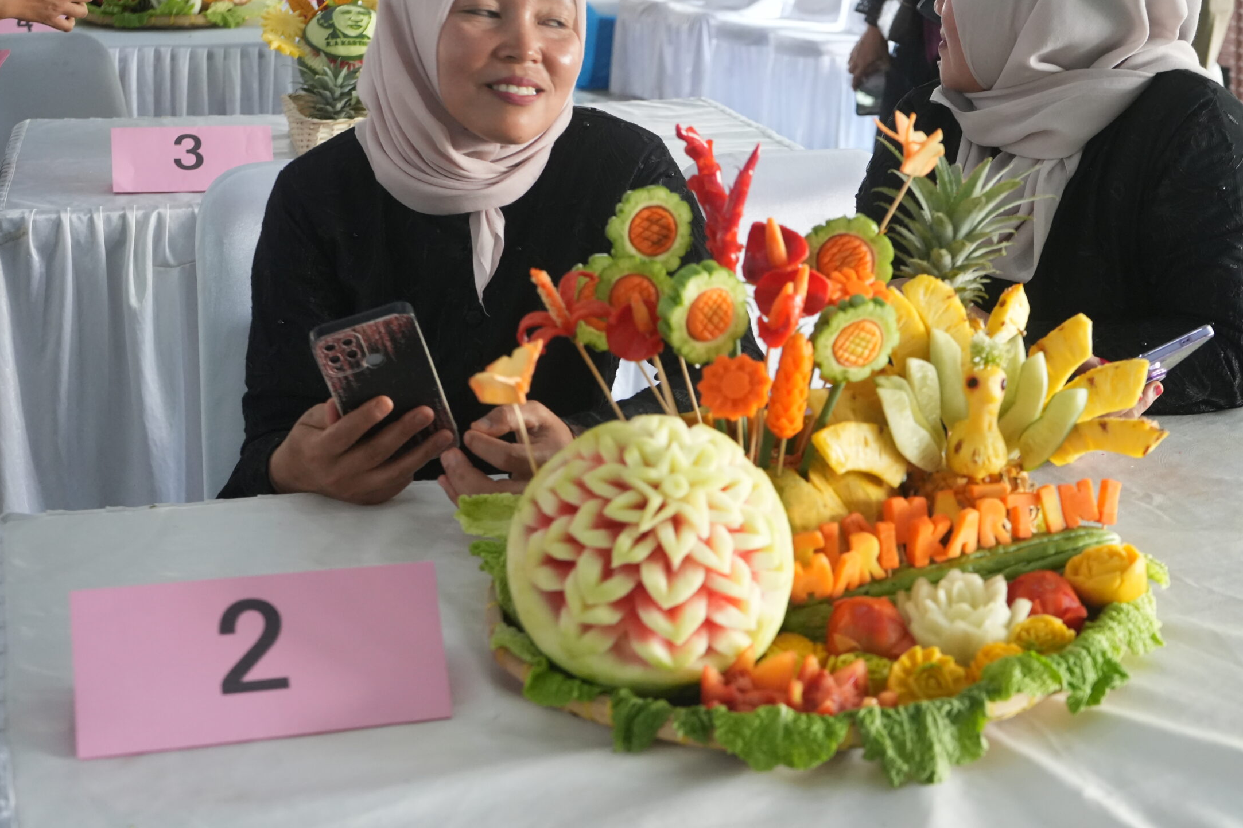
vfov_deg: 26.0
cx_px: 711
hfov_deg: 38.1
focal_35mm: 52
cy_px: 382
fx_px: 1795
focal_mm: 44
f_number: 5.6
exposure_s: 1/160
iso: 4000
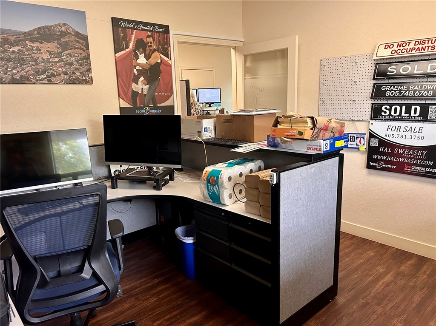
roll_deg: +2.3
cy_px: 163
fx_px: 327
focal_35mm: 26
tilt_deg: -11.7
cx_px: 218
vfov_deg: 53.0
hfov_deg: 67.3
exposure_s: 1/57
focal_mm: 5.7
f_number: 1.5
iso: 320
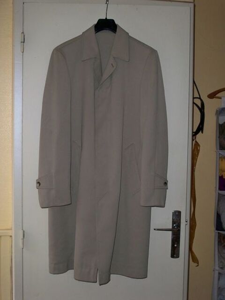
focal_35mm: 55
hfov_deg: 26.6
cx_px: 112
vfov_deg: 34.9
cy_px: 150
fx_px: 477
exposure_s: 1/80
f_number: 4
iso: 200
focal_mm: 9.7
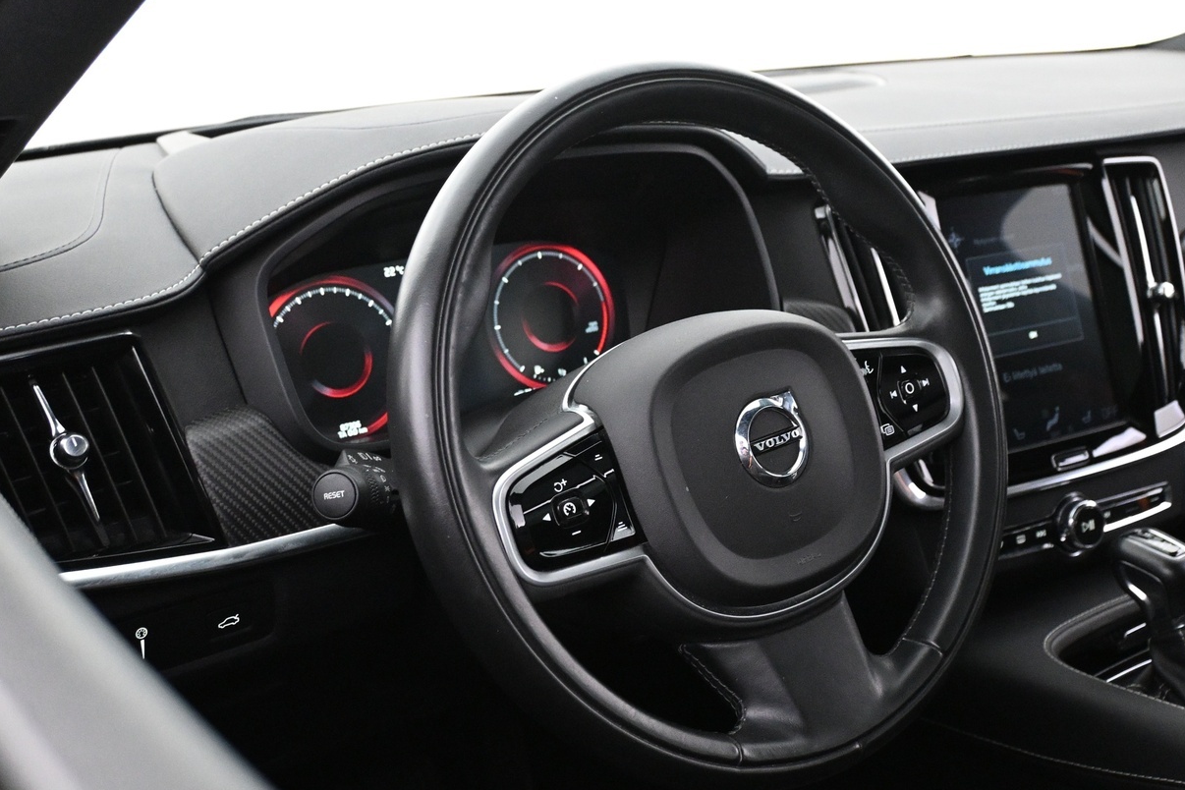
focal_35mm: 43
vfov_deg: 30.9
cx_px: 653
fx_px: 1426
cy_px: 448
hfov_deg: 45.1
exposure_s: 1/40
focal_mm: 21.5
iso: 4000
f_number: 4
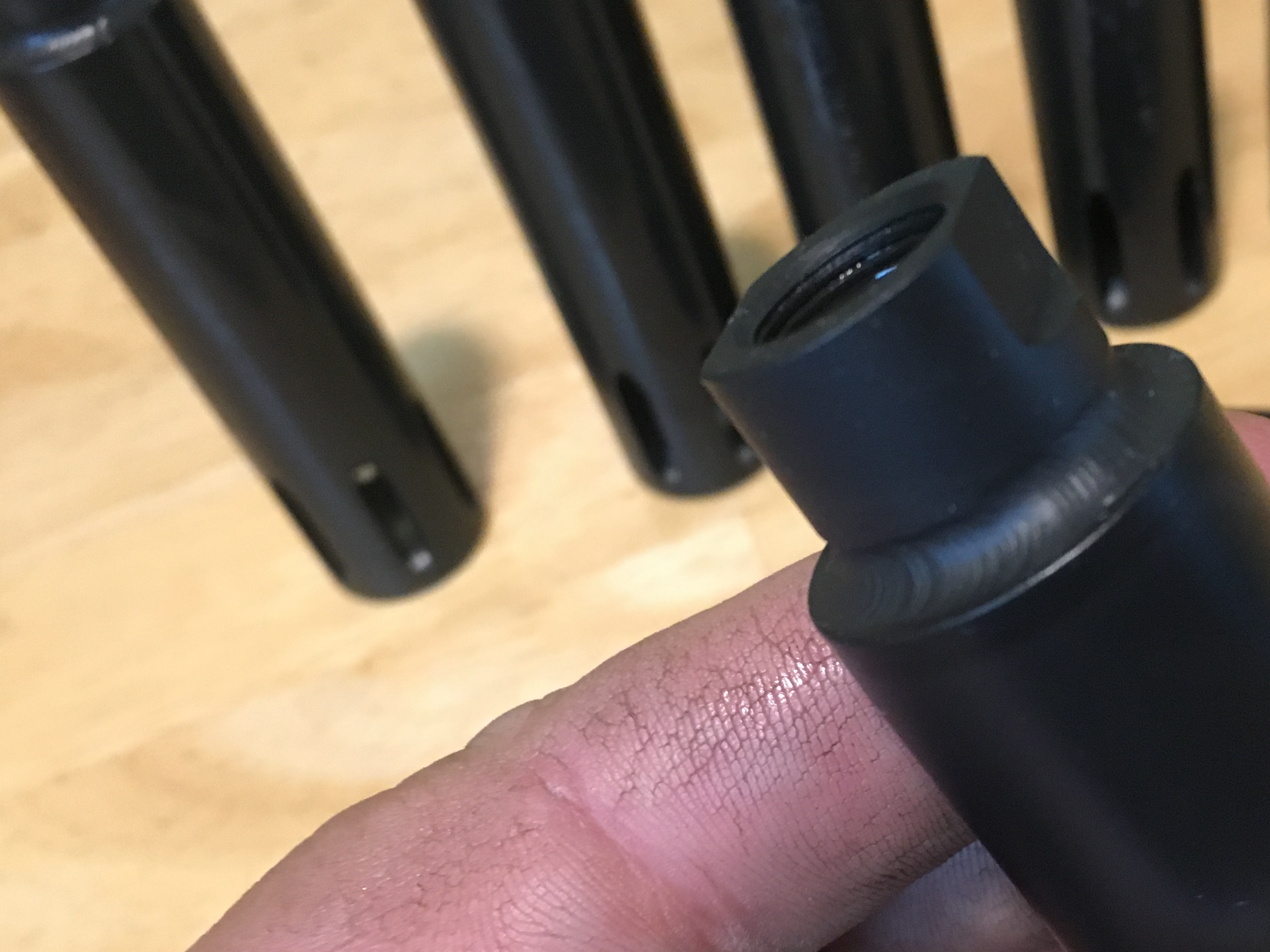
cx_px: 887
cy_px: 552
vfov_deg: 31.5
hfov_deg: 40.5
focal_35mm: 46
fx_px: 1687
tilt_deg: -48.6
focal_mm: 4.15
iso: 200
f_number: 2.2
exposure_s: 1/24
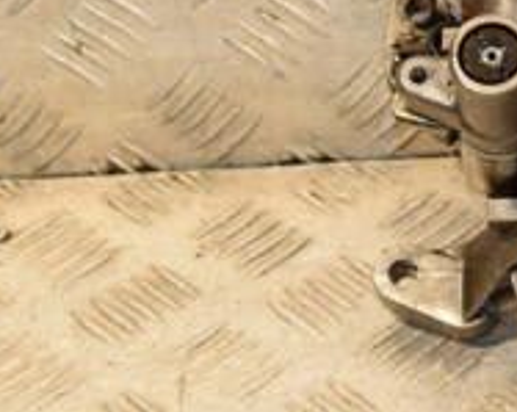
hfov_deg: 9.3
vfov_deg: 7.5
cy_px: -94
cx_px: 760
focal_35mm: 204
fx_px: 3109
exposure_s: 1/200
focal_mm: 45
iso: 800
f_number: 6.3
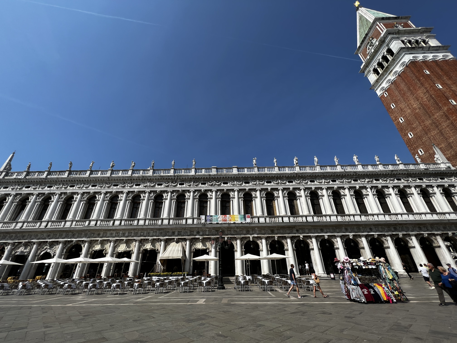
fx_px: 172
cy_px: 172
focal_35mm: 13
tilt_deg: +27.5
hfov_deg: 106.2
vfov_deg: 89.9
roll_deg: +1.9
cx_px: 228
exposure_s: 1/2481
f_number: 1.8
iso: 32
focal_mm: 1.57
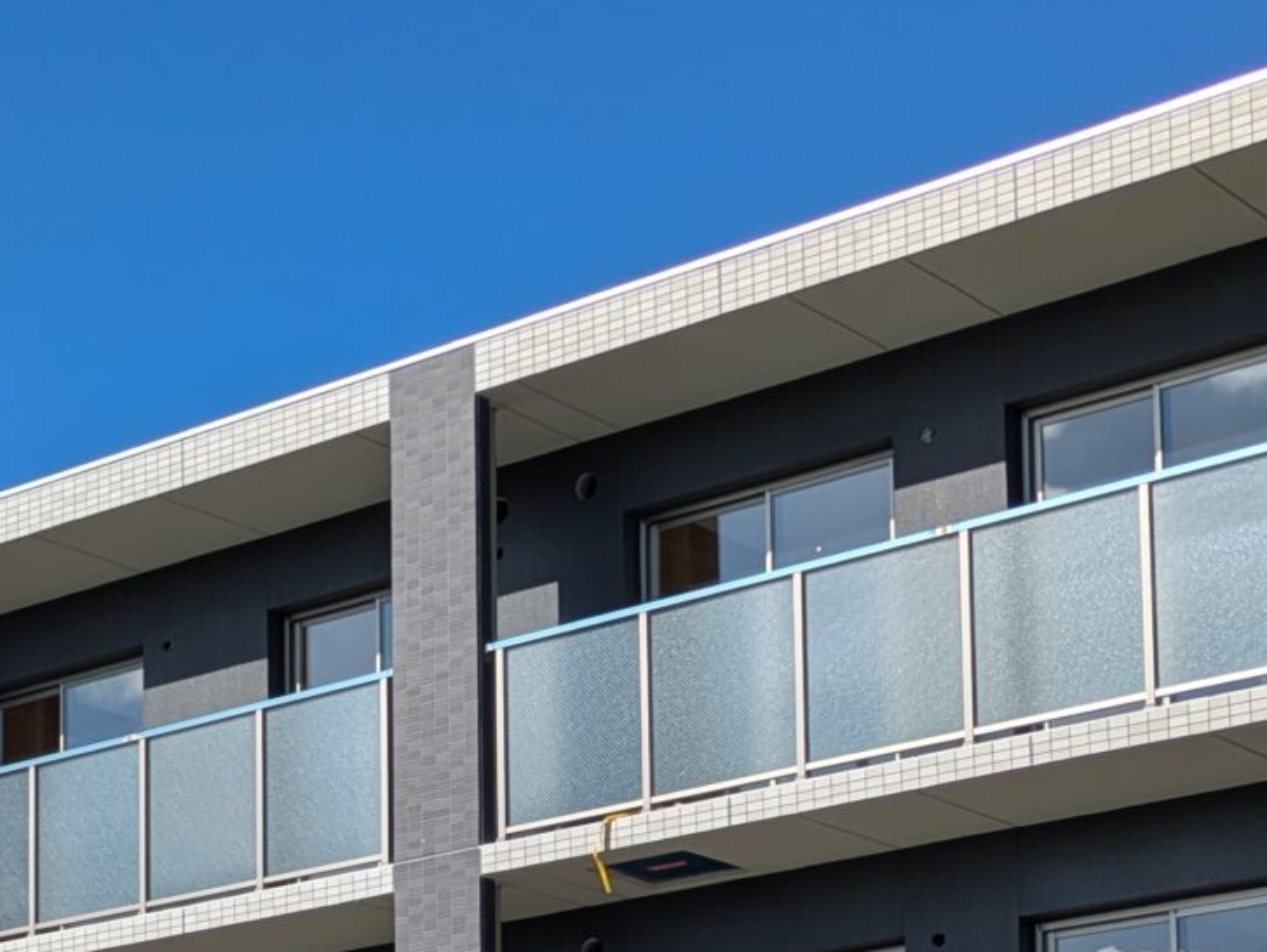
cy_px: 1180
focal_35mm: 88
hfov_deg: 22.0
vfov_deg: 16.1
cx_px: 321
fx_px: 3223
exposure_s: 1/2732
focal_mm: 5.43
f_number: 1.89
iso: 44
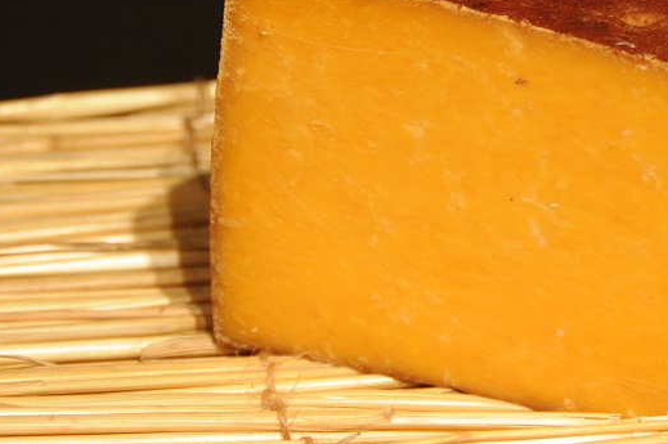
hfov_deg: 8.3
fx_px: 4597
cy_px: 115
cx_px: 492
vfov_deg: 5.5
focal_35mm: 248
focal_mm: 80
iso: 400
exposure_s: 1/200
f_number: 7.1
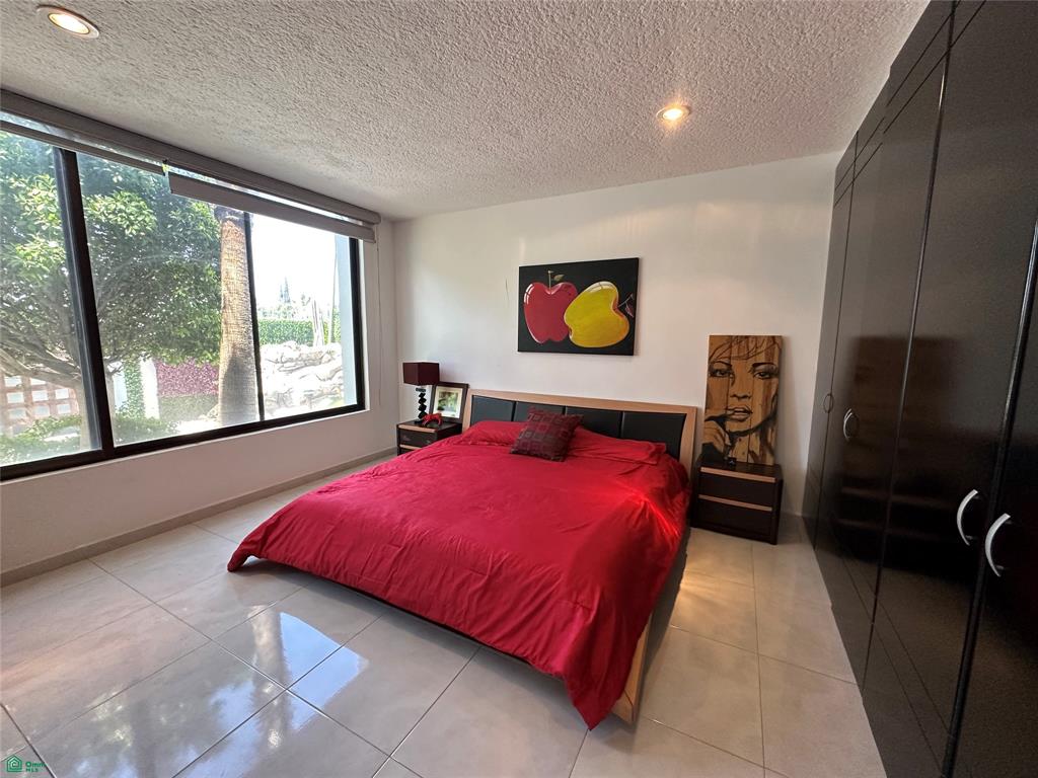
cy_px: 389
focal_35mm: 14
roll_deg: -0.9
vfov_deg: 85.7
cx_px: 519
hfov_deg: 102.1
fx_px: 420
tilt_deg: -7.0
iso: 250
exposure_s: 1/120
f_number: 2.2
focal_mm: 2.22
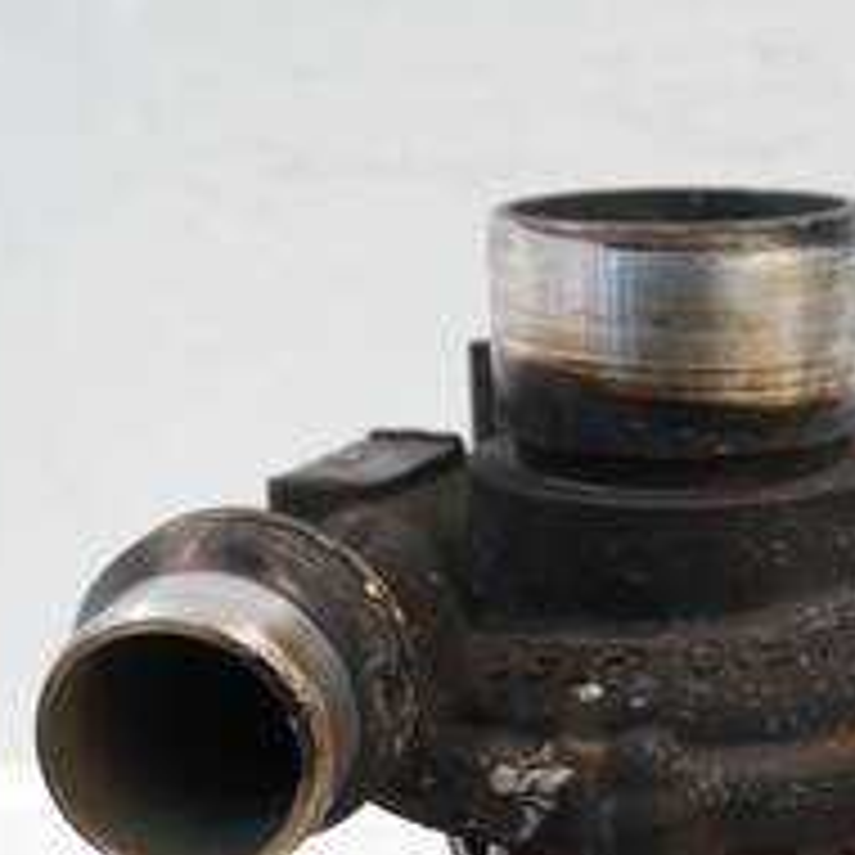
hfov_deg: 25.1
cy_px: 765
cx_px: 724
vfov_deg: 25.0
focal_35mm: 67
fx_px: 1872
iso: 640
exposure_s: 1/60
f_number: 3.6
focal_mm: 15
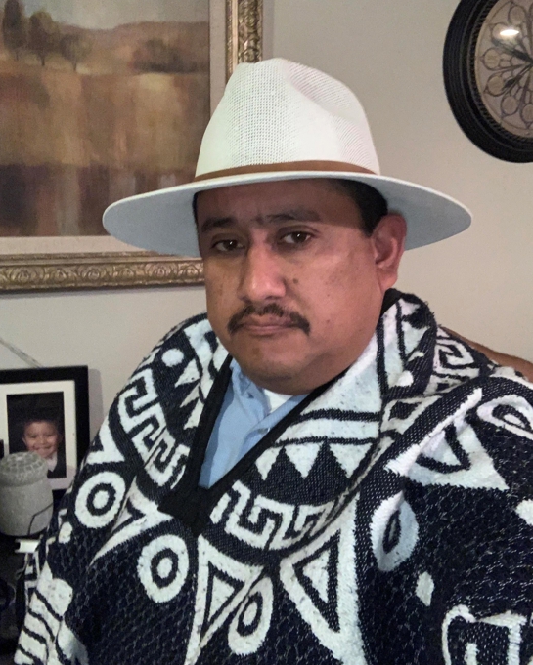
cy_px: 315
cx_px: 262
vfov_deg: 52.8
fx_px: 670
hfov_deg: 43.4
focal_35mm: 34
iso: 320
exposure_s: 1/24
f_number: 2.2
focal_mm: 2.87
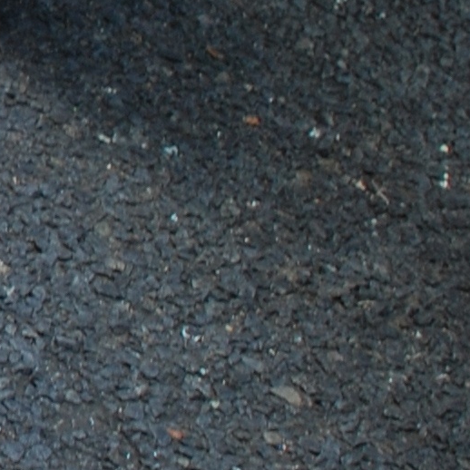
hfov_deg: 8.5
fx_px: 2934
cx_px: -591
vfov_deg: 9.1
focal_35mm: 191
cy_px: -49
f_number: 4.5
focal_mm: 20
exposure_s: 1/80
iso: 200
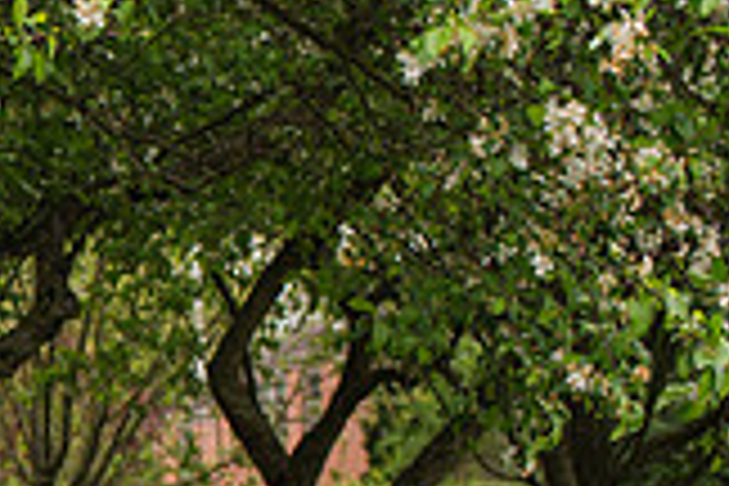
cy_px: 677
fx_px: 3078
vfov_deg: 8.9
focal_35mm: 152
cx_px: -565
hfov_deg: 12.4
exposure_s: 1/640
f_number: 3.2
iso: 200
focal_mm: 35
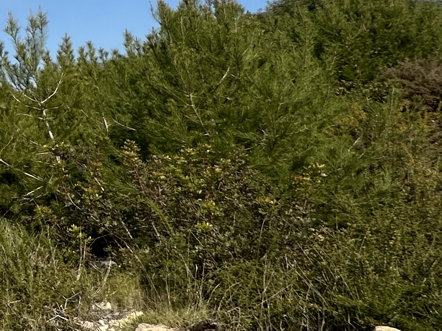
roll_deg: +2.3
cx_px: -402
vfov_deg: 25.3
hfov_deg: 20.4
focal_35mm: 56
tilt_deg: +9.8
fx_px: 715
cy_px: 34
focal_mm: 2.22
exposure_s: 1/2747
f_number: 2.2
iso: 50
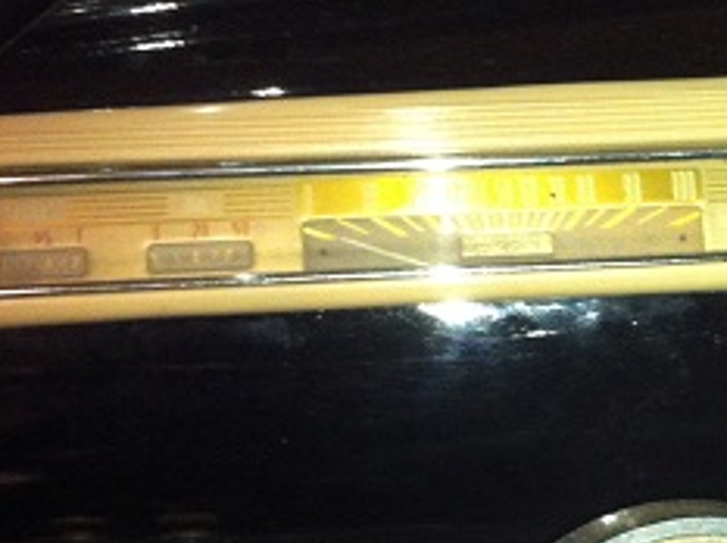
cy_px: 415
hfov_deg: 21.0
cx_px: 752
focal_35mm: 90
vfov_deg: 16.3
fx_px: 1887
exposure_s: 1/15
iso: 320
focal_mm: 3.85
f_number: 2.8
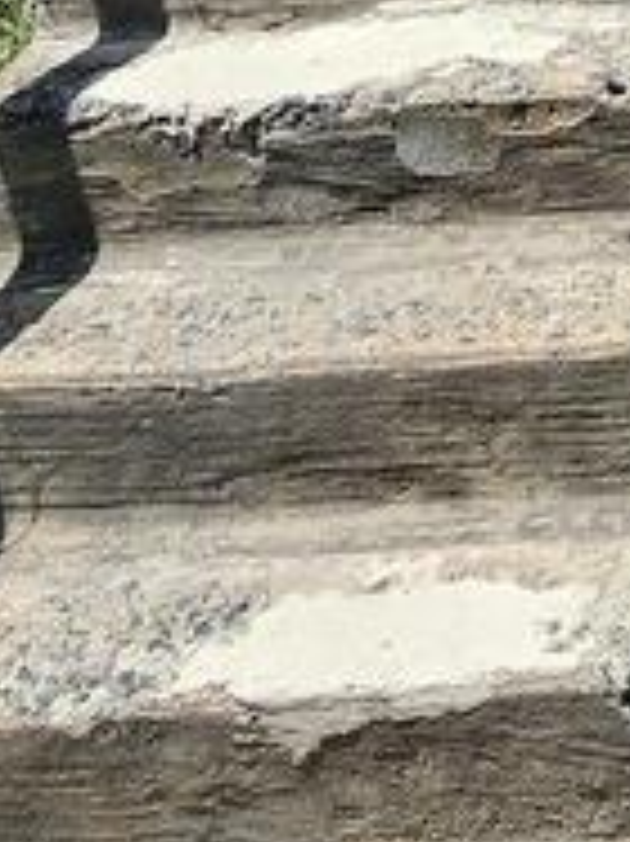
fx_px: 1822
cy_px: -792
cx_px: 1156
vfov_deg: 18.4
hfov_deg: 16.3
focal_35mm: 75
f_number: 2.2
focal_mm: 2.2
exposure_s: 1/1513
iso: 50
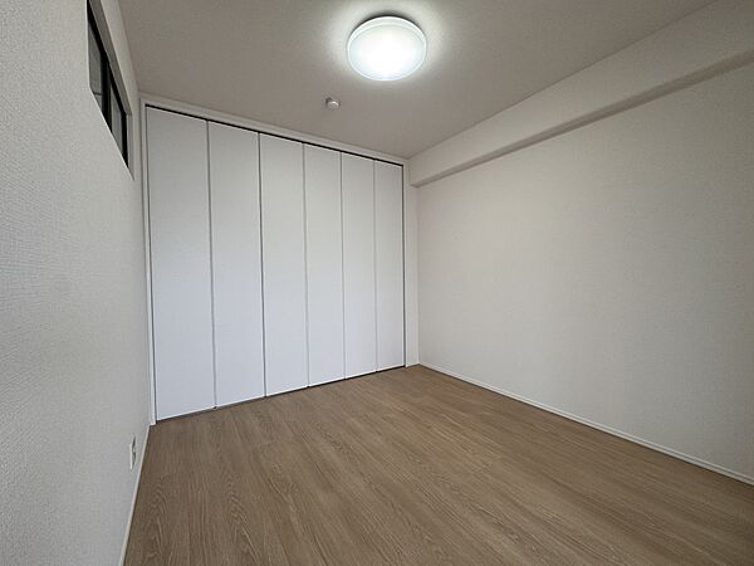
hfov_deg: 102.1
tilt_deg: -1.2
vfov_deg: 85.7
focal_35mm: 14
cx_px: 377
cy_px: 283
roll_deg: +0.7
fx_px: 305
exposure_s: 1/99
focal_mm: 2.22
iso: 100
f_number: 2.2
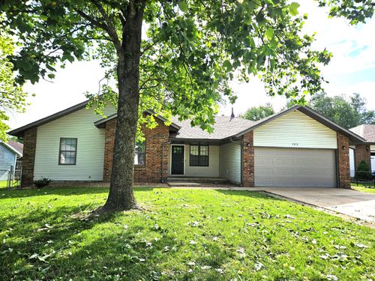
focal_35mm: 23
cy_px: 140
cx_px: 188
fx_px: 249
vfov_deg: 58.9
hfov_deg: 73.9
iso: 25
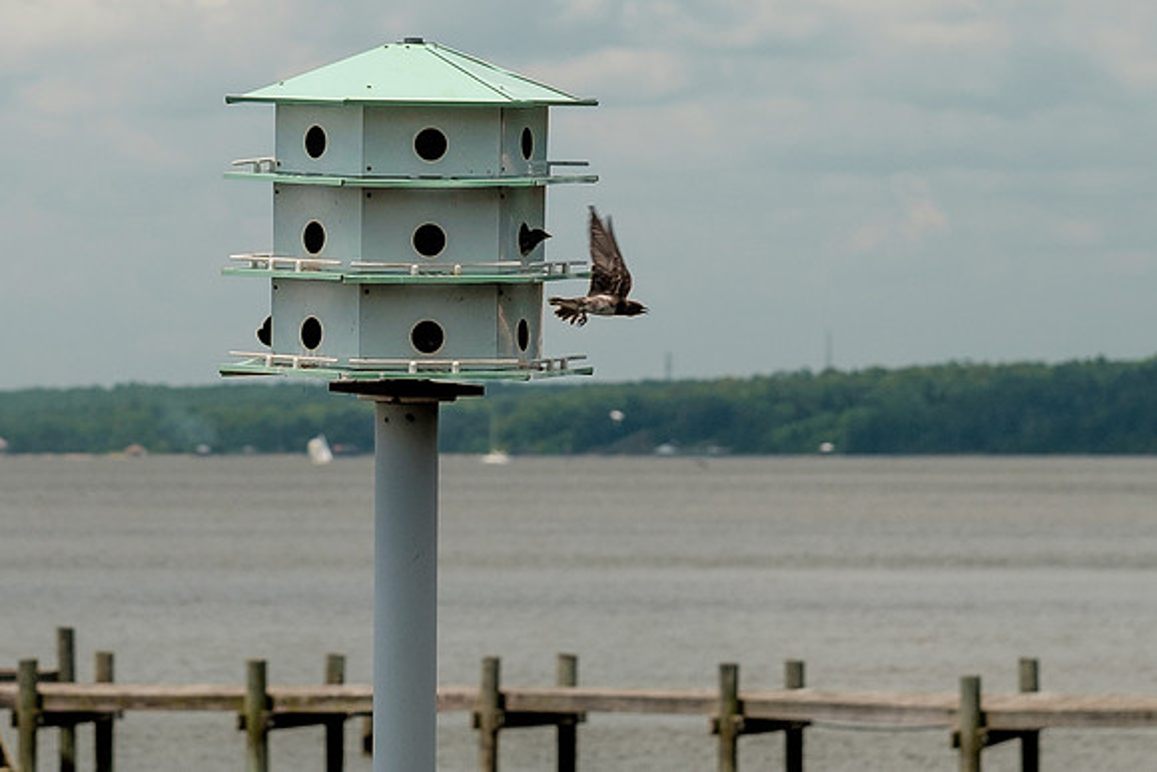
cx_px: 366
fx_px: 7716
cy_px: 263
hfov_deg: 8.6
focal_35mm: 240
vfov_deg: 5.7
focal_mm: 56
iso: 200
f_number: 4
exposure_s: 1/800
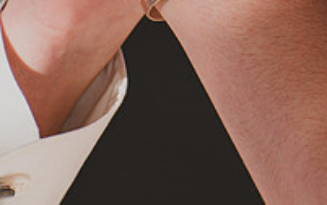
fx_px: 11524
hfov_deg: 1.6
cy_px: -98
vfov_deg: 1.0
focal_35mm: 1292
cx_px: 220
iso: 140
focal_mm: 260
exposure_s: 1/125
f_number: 6
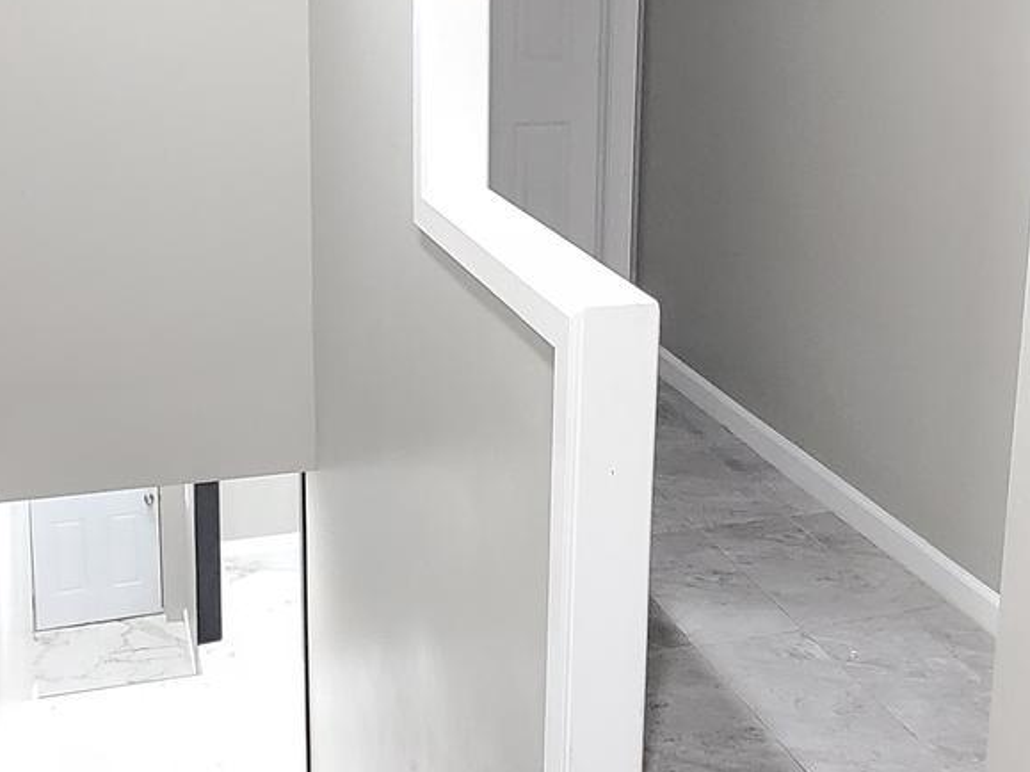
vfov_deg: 30.9
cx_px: 619
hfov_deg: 41.1
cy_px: 176
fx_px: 1368
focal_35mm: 46
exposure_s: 1/30
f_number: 2.2
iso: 500
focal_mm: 1.8
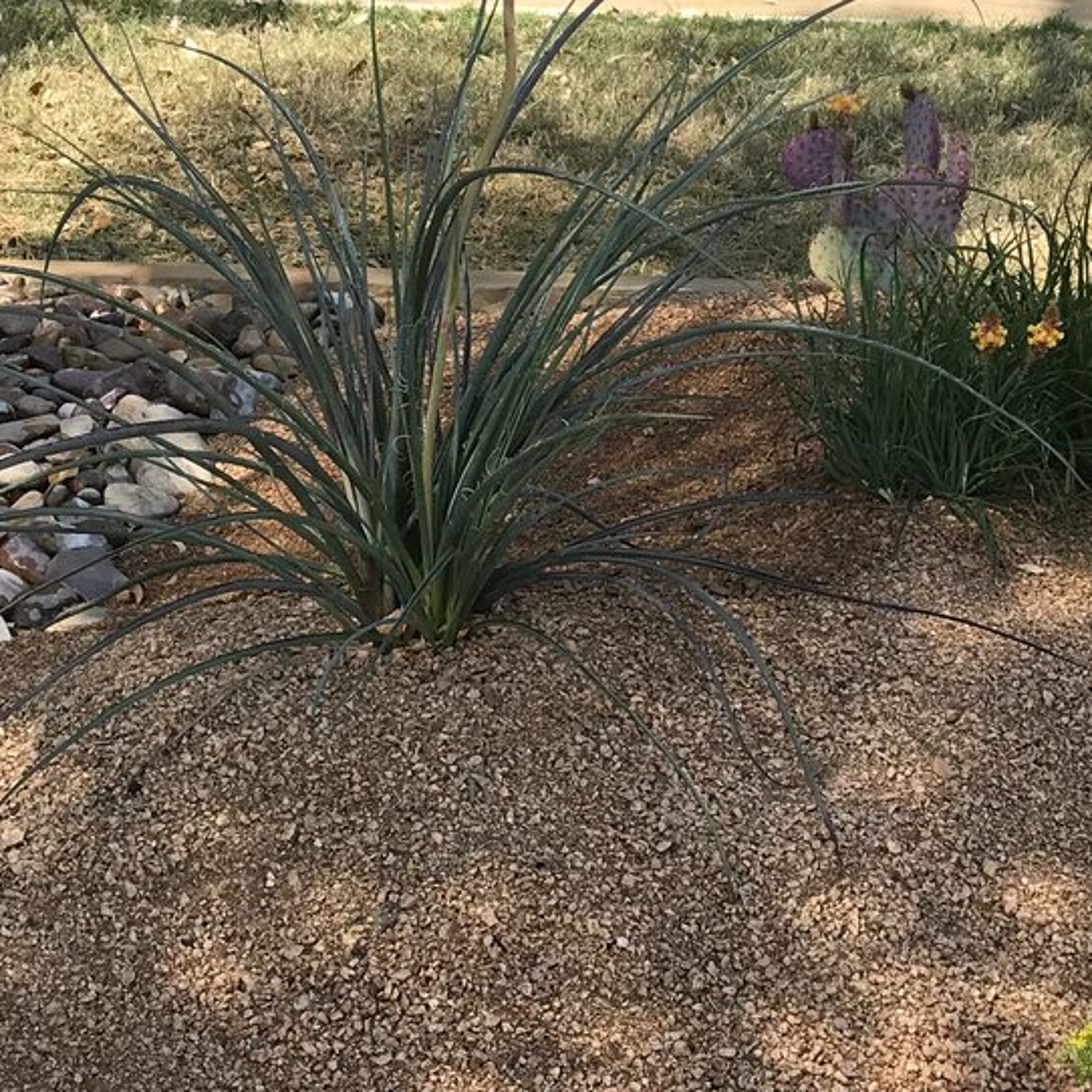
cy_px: 588
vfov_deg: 23.7
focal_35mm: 73
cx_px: 729
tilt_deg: -19.5
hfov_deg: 23.6
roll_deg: -1.0
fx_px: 2605
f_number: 1.8
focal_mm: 3.99
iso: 20
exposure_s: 1/967
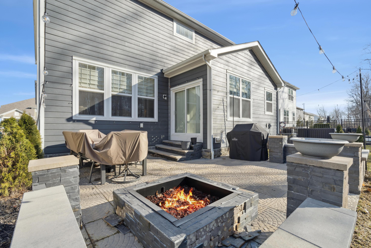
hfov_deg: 96.7
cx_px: 186
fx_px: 165
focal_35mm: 16
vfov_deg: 73.7
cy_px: 124
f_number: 11
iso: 320
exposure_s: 1/100
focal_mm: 16
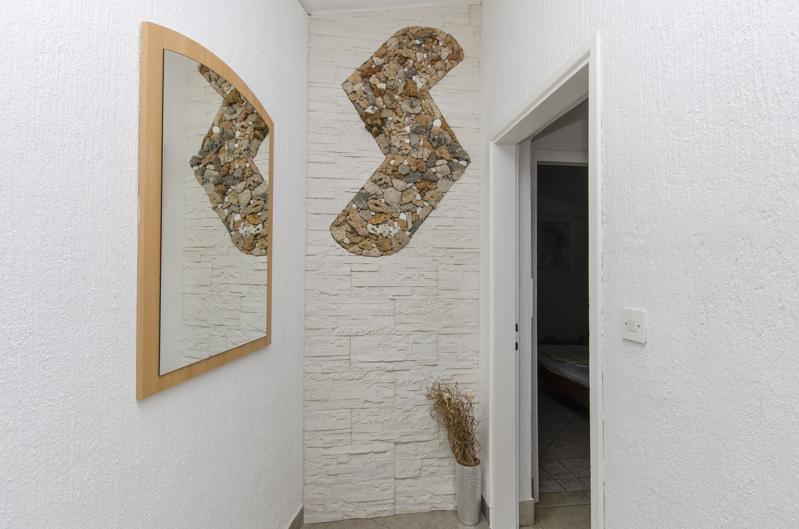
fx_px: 399
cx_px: 400
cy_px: 264
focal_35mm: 18
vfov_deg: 67.2
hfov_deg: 90.1
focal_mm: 12
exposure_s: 1/80
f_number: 8
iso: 100
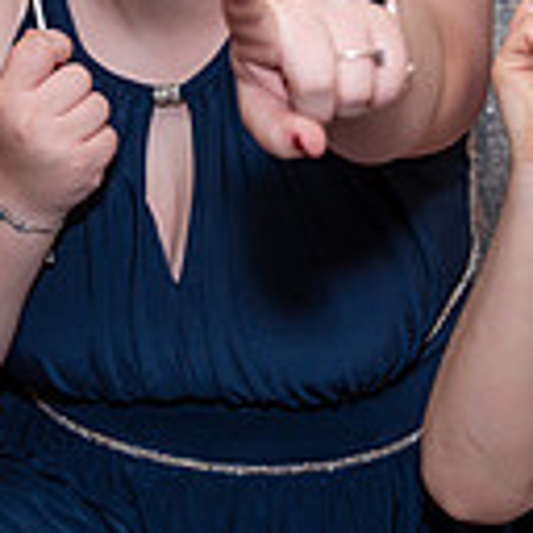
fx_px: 2944
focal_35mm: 169
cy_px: 131
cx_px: 246
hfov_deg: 10.3
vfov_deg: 10.3
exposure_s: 1/250
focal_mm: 44
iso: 400
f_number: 4
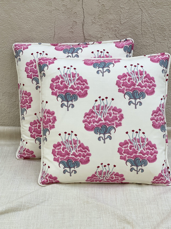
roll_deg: +1.8
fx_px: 382
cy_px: 120
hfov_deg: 25.2
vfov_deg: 33.2
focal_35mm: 58
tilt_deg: -22.7
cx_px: 88
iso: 25
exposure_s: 1/122
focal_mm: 6
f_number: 2
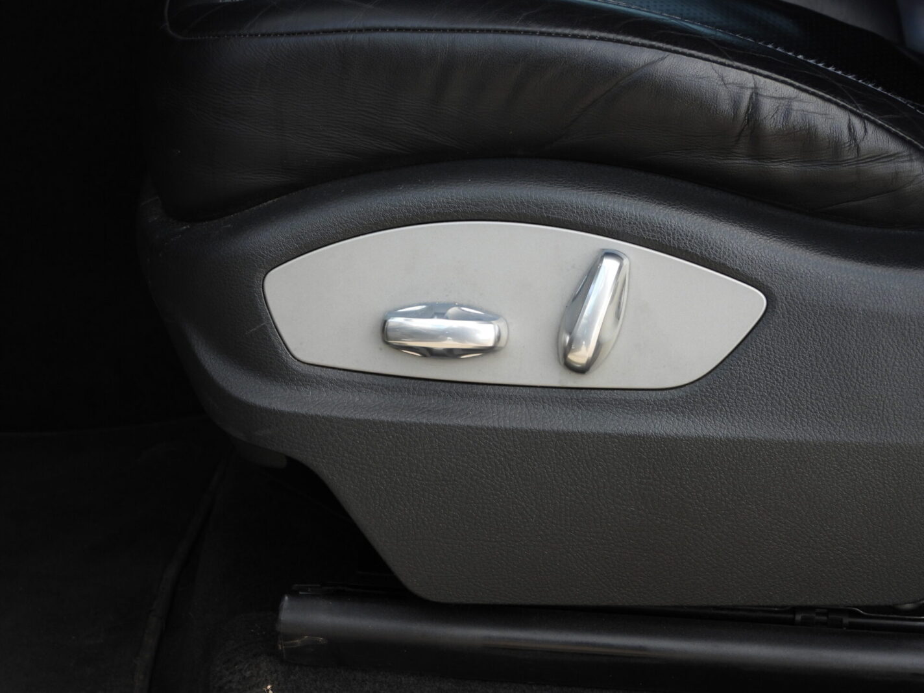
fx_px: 2135
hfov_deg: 24.4
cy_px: 346
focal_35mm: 80
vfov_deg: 18.4
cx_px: 462
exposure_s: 1/60
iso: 125
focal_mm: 14.4
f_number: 3.5
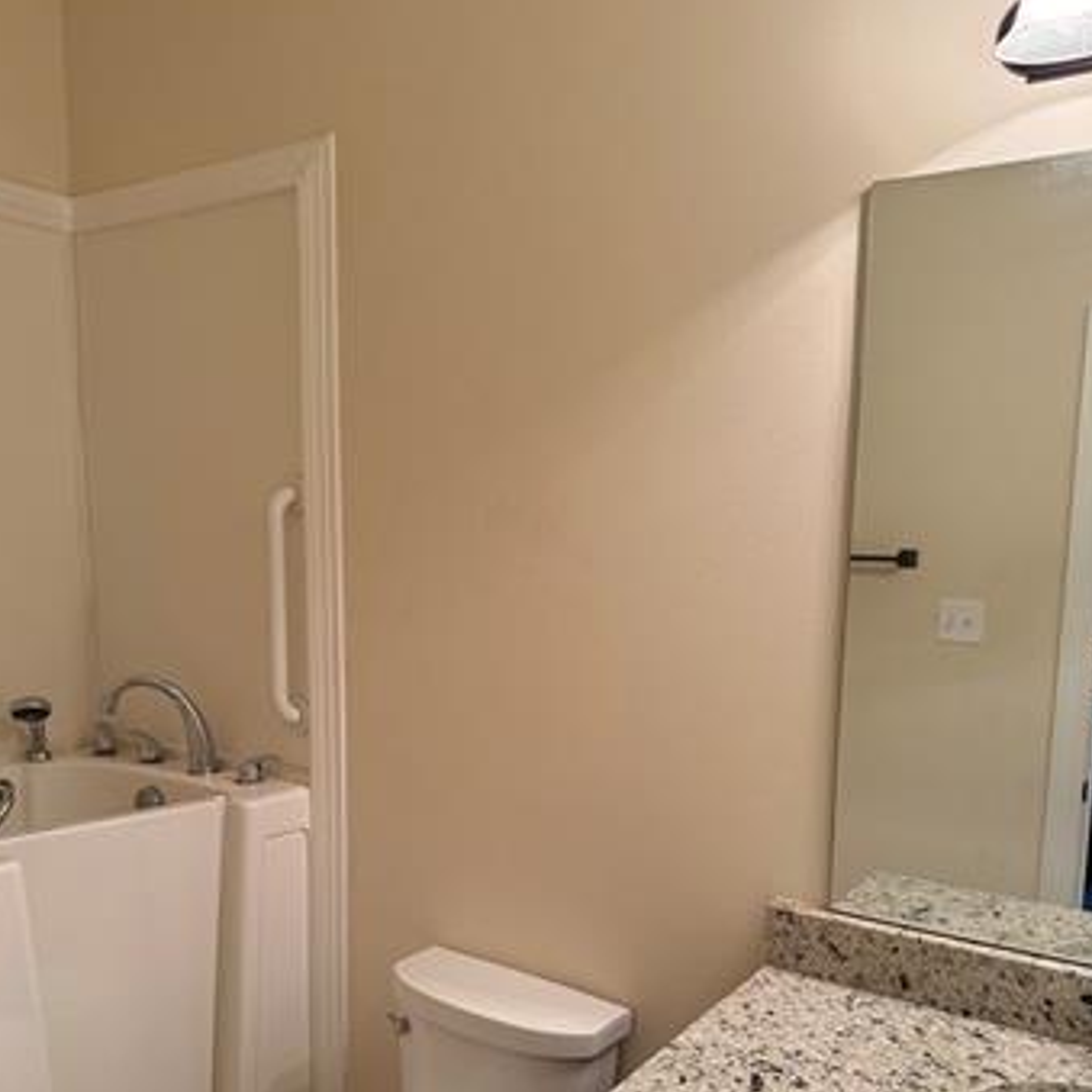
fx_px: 1071
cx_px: 554
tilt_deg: -8.0
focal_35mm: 30
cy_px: 686
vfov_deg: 53.4
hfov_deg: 54.0
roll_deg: -2.1
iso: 200
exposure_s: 1/60
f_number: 1.78
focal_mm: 6.76
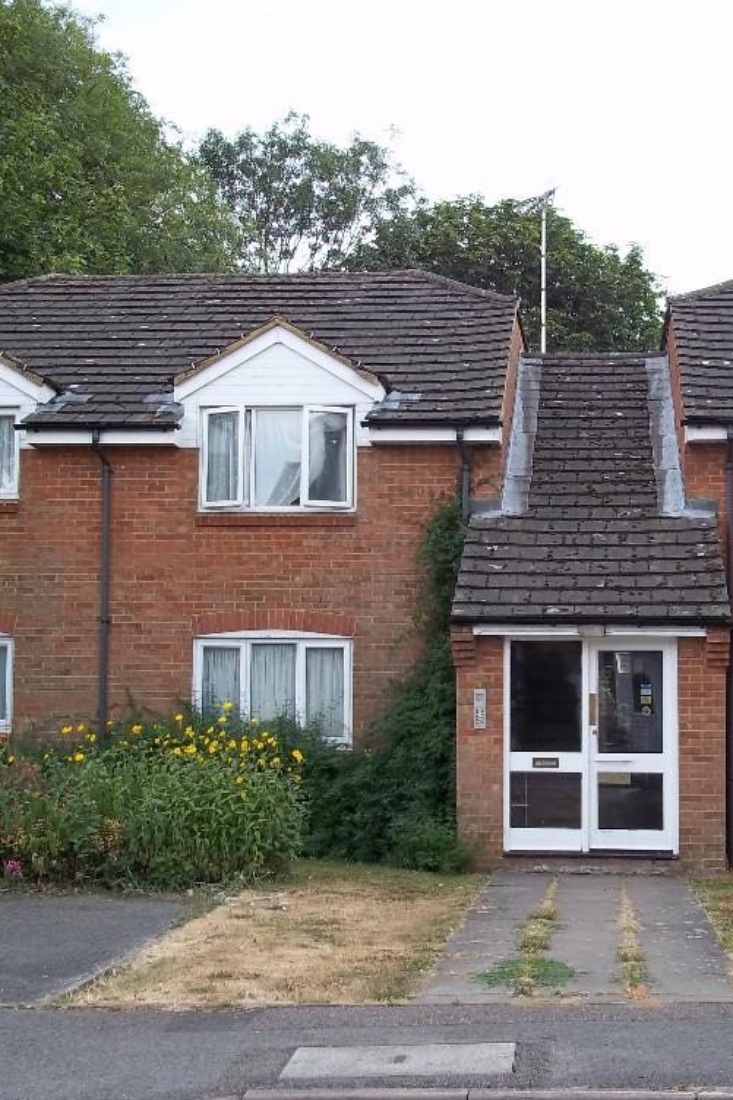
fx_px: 1558
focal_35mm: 51
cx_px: 462
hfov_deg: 26.4
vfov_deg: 38.9
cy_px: 556
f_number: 3.1
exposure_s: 1/160
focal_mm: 6.5
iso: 80
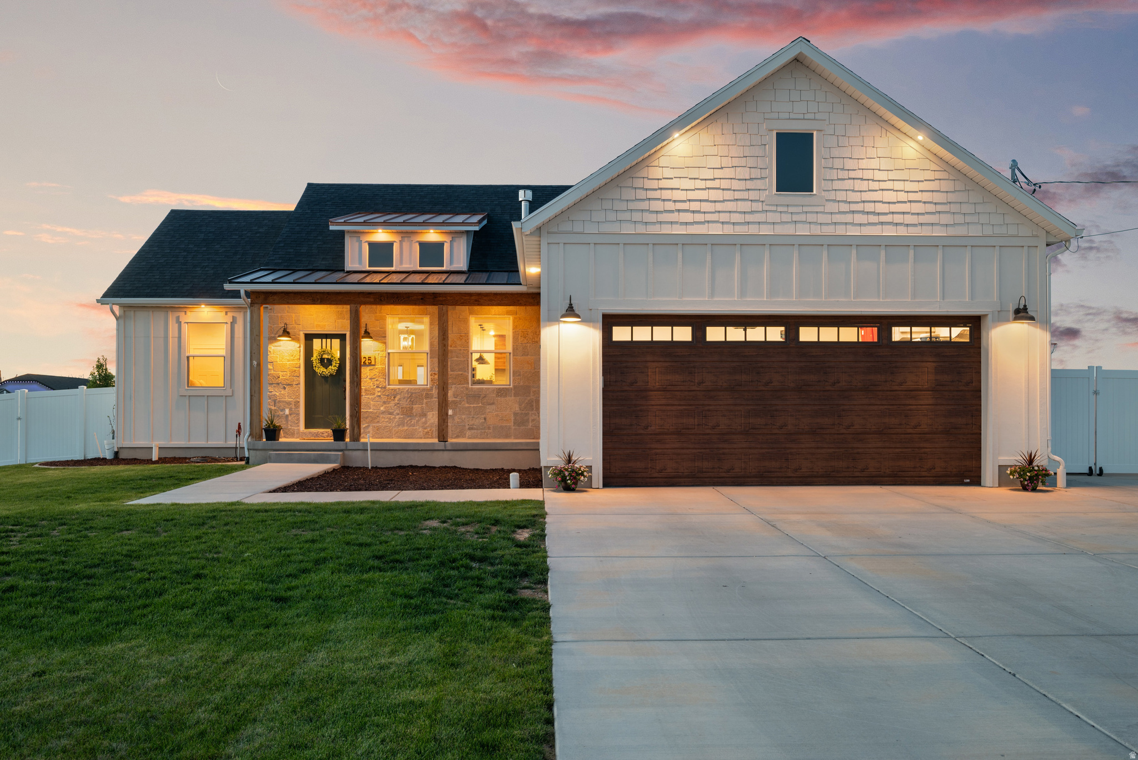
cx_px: 569
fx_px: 949
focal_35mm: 30
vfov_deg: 43.6
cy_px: 380
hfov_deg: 61.9
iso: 250
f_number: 7.1
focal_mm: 30
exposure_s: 1/1.25
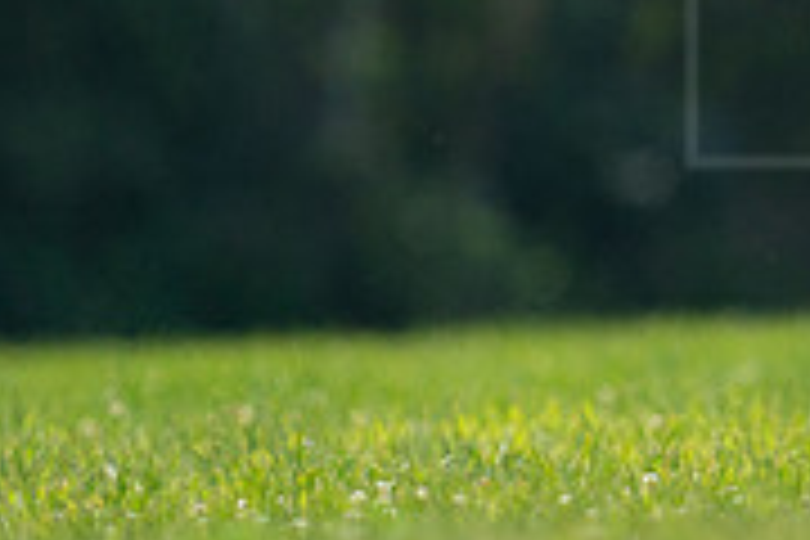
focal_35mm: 1494
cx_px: 1116
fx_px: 33612
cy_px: 97
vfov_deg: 0.9
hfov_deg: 1.4
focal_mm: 463
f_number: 6.3
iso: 1250
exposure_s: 1/4000
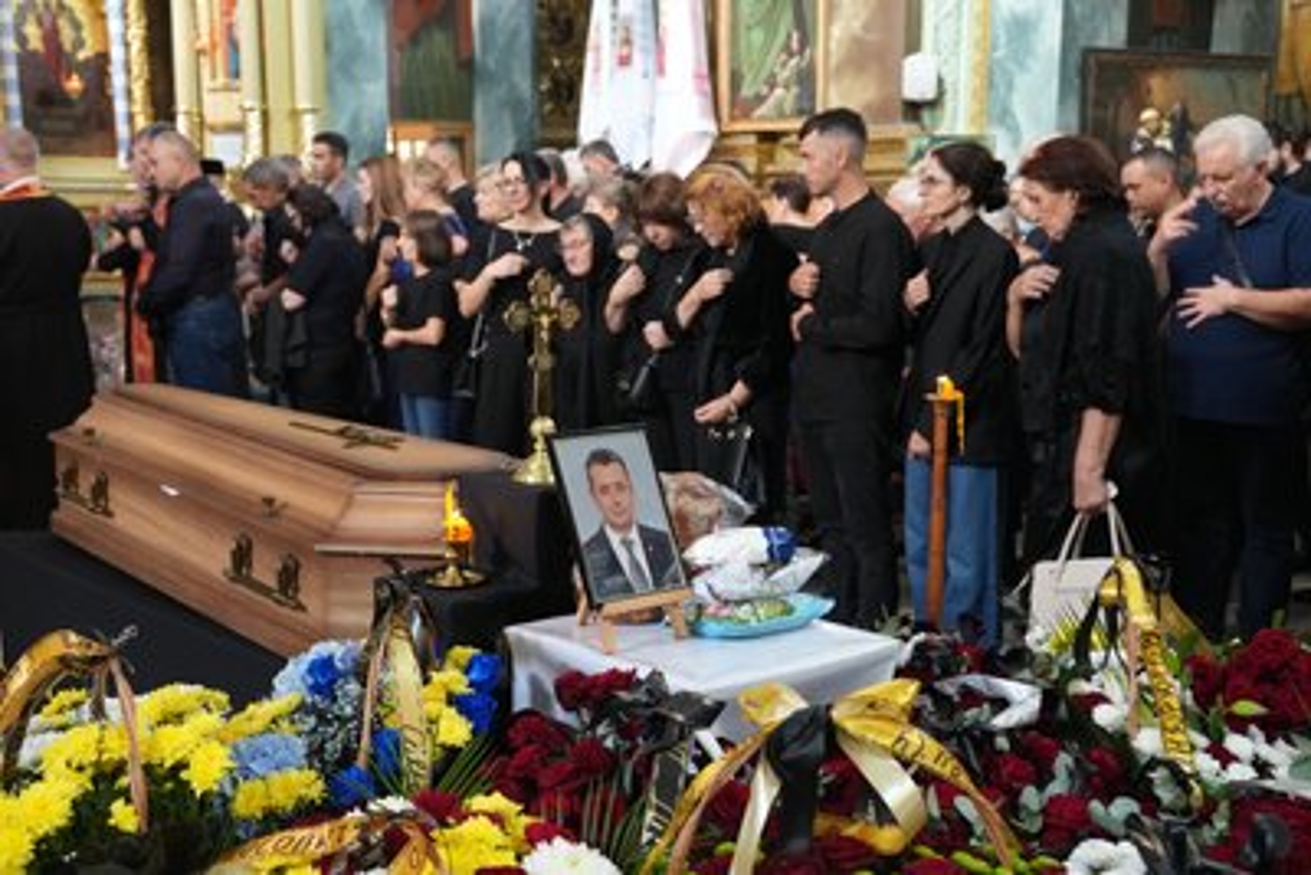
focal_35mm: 46
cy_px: 438
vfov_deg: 29.3
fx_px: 1676
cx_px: 656
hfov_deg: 42.7
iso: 5000
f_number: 4
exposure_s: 1/100
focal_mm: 46
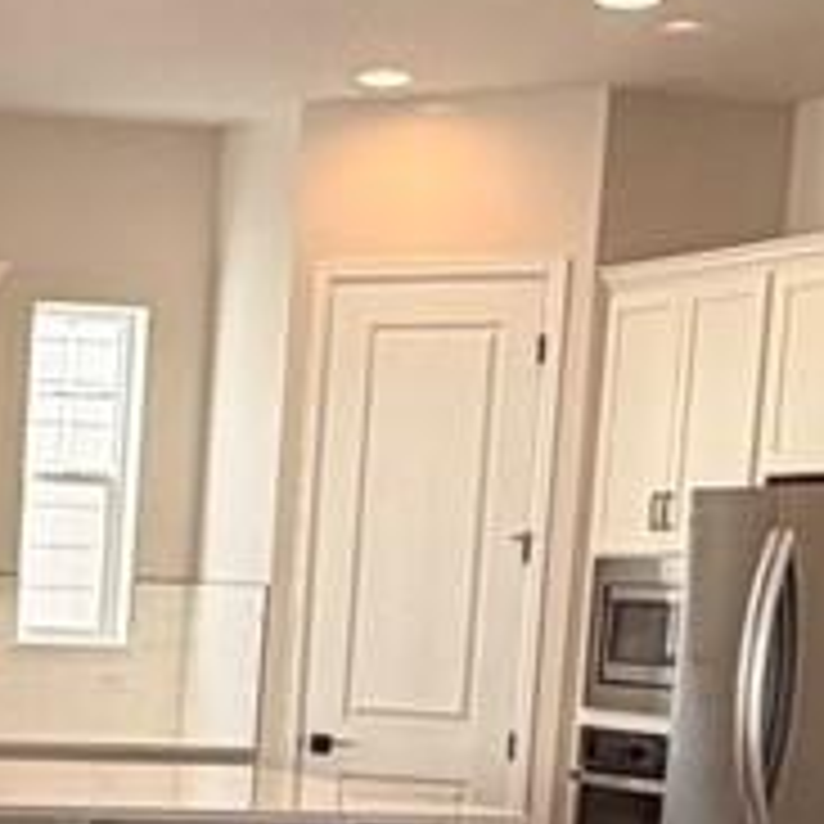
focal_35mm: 108
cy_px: 946
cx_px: -306
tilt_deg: -7.0
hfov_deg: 15.2
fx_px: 2909
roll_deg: -1.9
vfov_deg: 15.6
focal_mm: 2.22
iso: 125
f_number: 2.2
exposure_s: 1/120
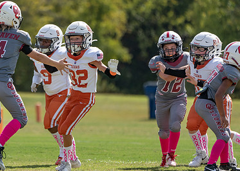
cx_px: 57
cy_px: 82
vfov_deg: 2.2
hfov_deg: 3.1
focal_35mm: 653
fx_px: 4453
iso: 500
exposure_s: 1/2000
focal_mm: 400
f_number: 5.6
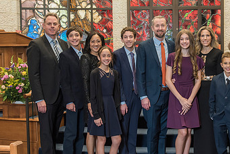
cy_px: 75
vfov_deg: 20.6
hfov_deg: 29.9
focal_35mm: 66
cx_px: 176
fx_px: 422
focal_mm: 38
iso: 1250
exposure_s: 1/100
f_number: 4
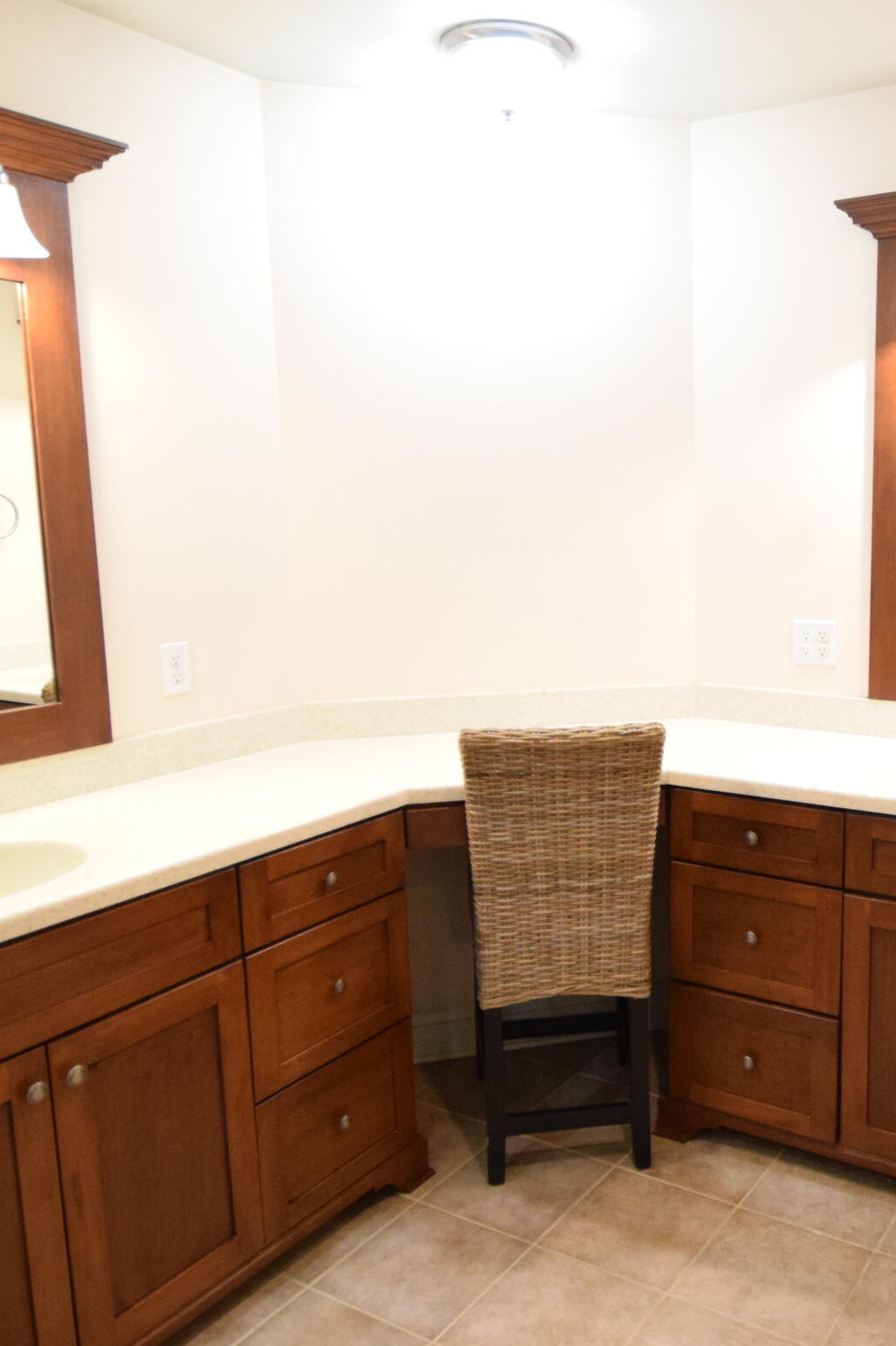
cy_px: 674
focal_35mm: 29
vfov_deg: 63.7
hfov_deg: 43.6
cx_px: 664
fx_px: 1083
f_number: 3.5
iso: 2200
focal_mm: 10
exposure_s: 1/160
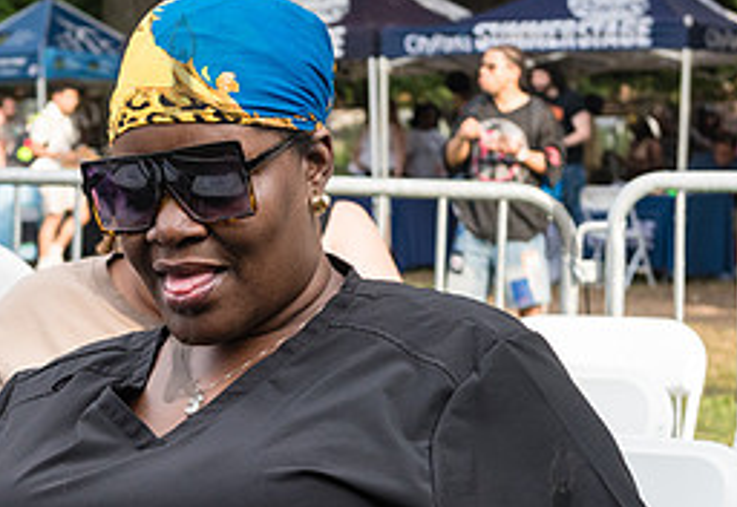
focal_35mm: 129
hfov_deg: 15.6
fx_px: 2666
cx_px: 162
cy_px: 423
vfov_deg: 10.8
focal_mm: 48
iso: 1000
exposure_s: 1/1000
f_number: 4.5
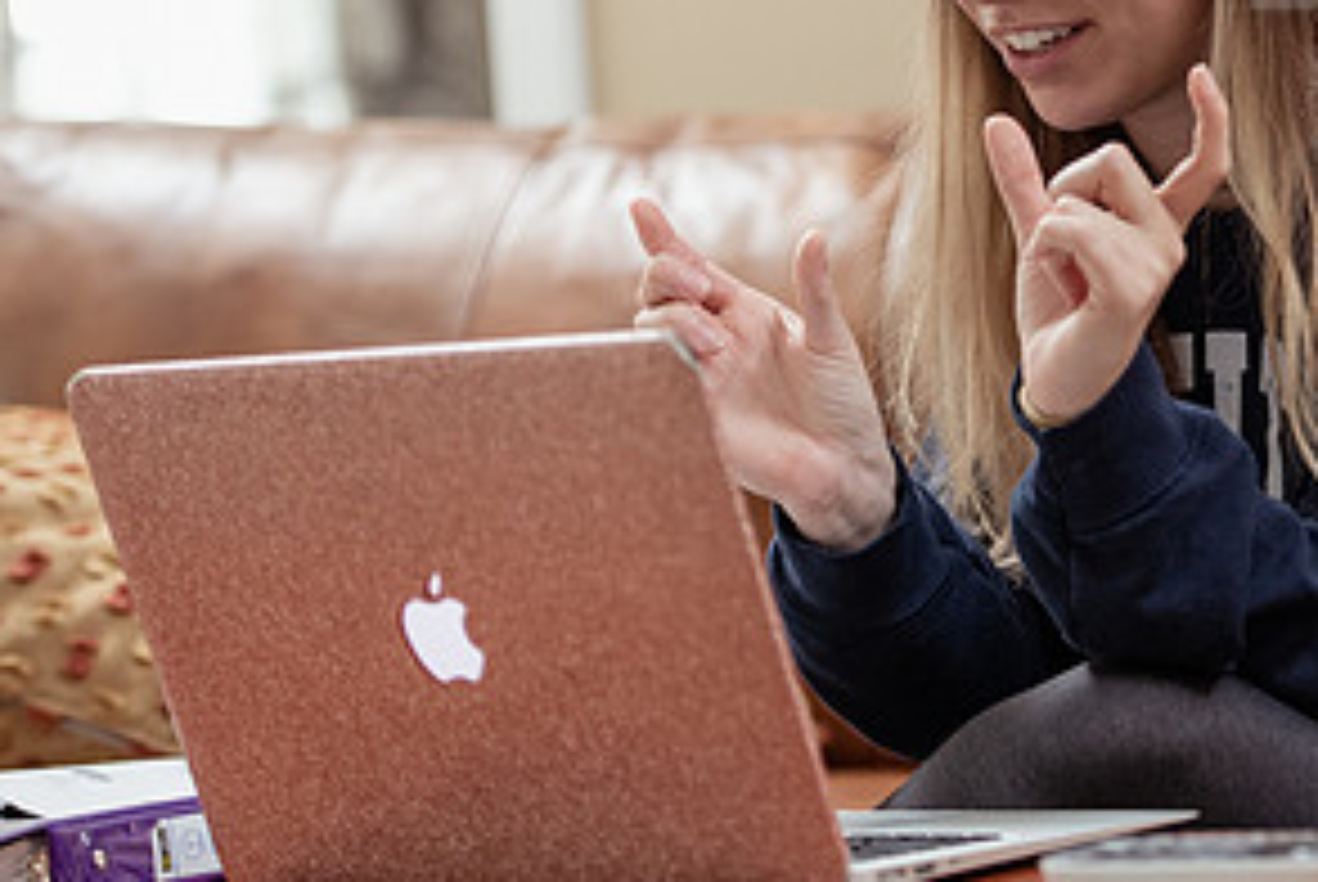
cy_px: 178
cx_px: 1116
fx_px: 6523
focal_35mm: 178
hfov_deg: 11.5
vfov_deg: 7.7
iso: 1000
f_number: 3.2
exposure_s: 1/200
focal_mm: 90
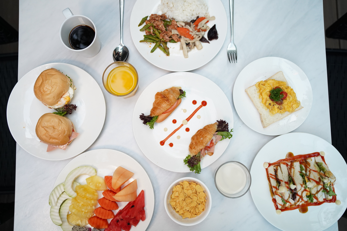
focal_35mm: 35
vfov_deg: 37.9
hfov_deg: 54.4
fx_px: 337
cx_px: 174
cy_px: 116
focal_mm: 35
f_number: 2.8
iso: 2500
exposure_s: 1/250
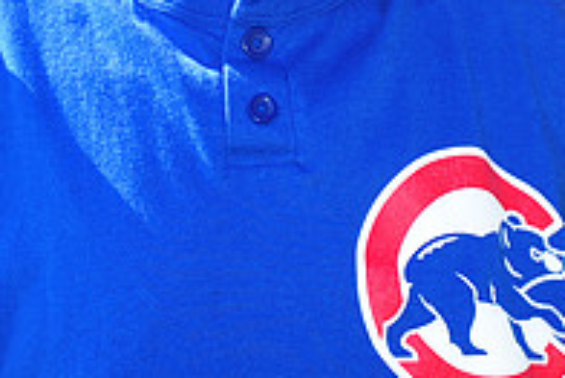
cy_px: -147
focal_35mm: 592
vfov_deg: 2.3
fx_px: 9298
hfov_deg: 3.5
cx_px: 213
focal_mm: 200
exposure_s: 1/500
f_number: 4.5
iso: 200
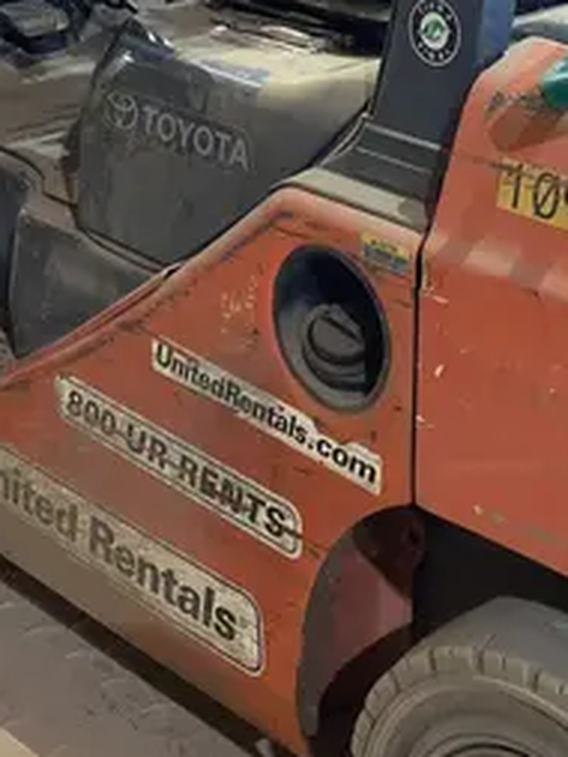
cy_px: -40
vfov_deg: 22.9
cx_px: 350
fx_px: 1771
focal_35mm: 81
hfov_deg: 18.2
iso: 500
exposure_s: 1/30
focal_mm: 3.99
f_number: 1.8
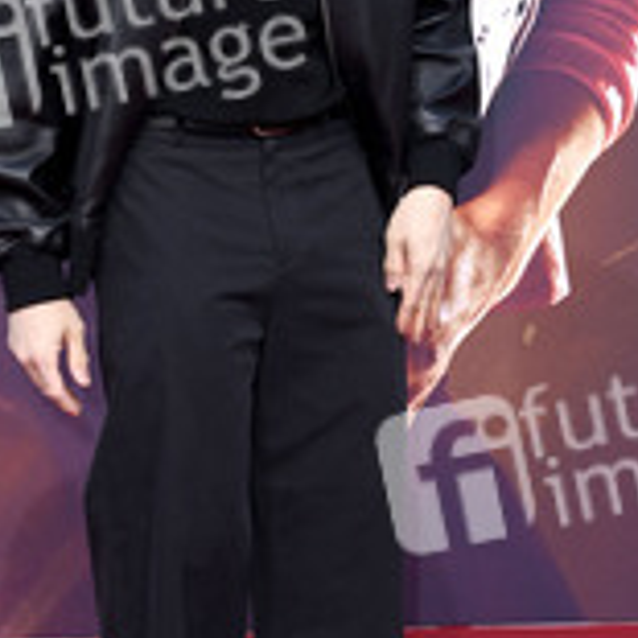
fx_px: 4108
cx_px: 214
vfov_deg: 8.9
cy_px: 251
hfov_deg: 8.9
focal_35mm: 197
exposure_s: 1/250
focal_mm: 90
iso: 320
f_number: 6.3
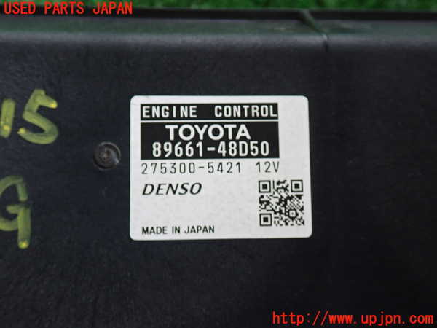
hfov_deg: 49.0
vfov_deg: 37.7
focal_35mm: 38
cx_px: 218
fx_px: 480
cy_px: 164
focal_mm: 6.83
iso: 200
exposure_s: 1/40
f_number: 2.7
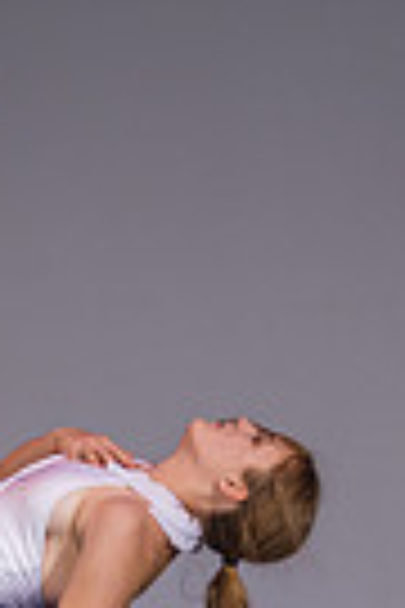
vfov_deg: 8.6
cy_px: 1009
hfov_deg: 5.9
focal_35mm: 233
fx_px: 3932
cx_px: 22
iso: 400
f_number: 2.8
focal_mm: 70
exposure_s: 1/500
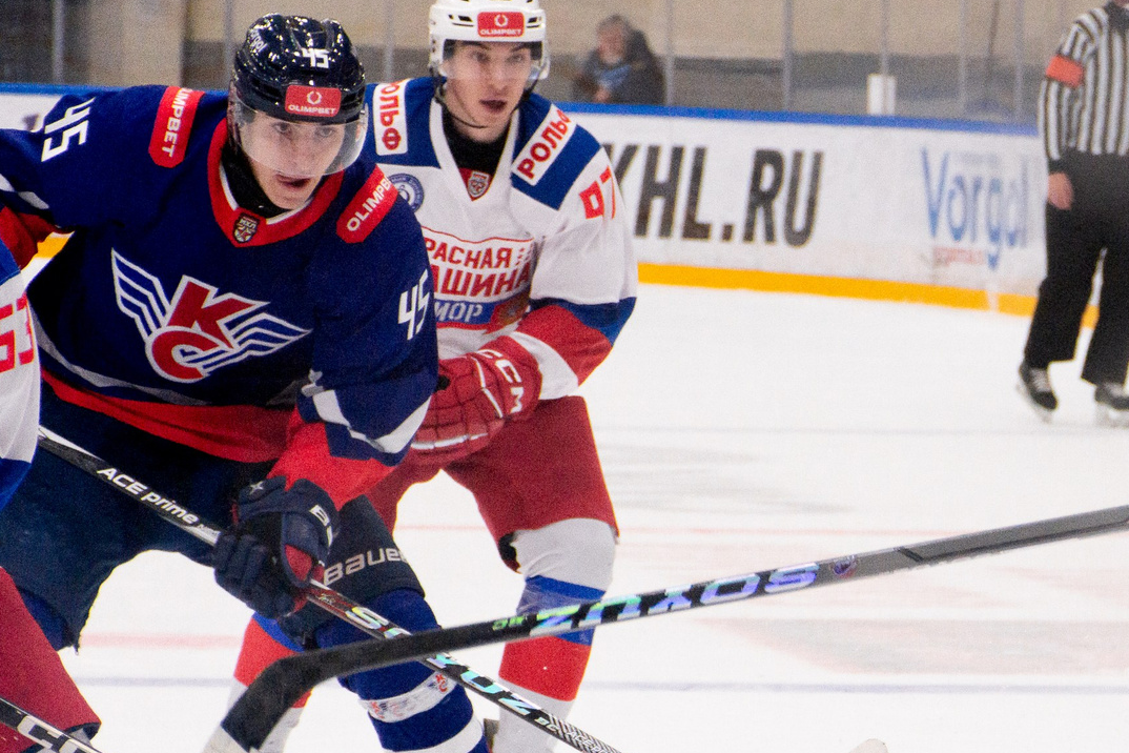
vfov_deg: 4.5
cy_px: 825
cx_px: 1279
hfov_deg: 6.7
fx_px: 9533
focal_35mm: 304
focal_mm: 85
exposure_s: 1/1000
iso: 2000
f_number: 5.6
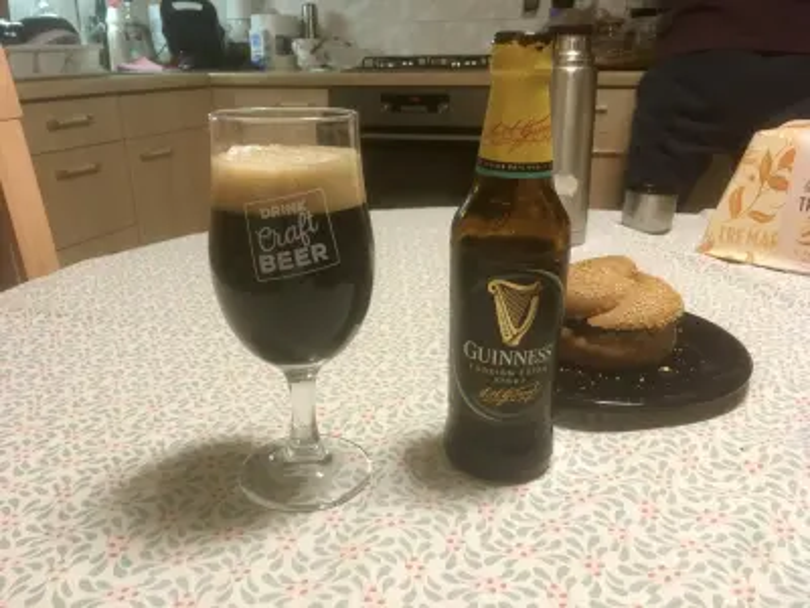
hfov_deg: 61.7
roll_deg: +1.1
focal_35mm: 29
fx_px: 679
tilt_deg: -20.9
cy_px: 304
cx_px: 405
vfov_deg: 48.2
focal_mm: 4.15
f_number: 2.2
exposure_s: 1/20
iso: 200
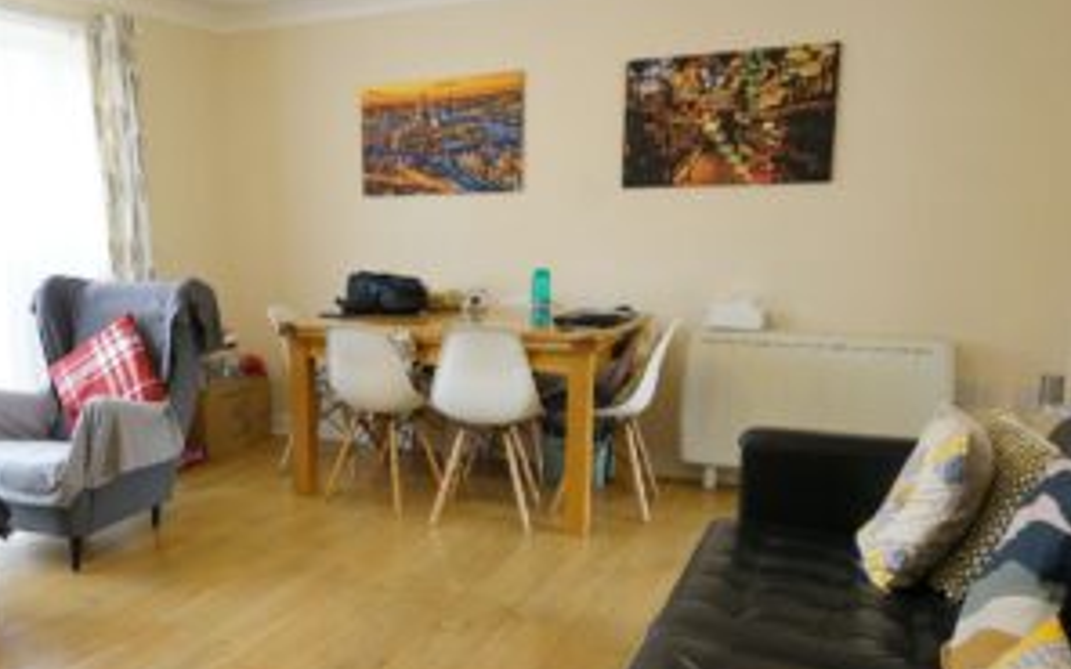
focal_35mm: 33
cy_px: 405
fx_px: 963
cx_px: 369
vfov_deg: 38.2
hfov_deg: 57.0
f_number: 5.6
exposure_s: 1/10
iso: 500
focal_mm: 16
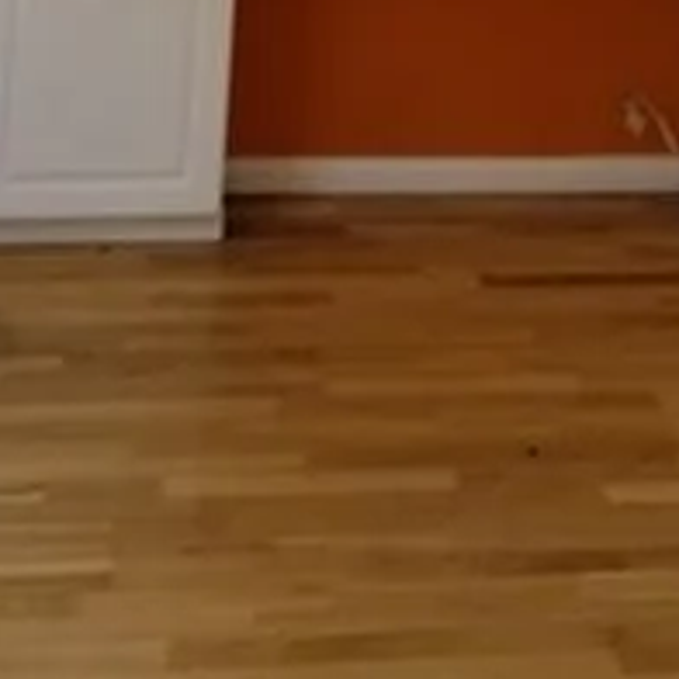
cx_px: 520
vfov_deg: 17.1
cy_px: -277
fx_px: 2086
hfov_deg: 18.4
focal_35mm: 94
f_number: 1.7
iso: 50
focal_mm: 4.25
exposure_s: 1/214
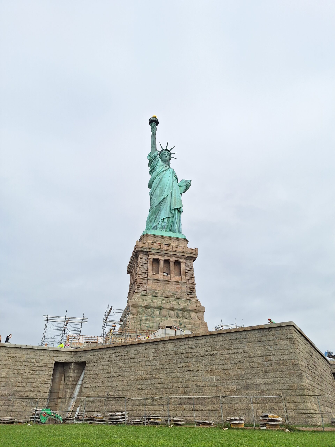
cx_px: 168
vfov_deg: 73.9
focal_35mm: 23
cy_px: 224
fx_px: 297
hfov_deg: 58.9
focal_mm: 5.54
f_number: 1.8
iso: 40
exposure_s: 1/3759
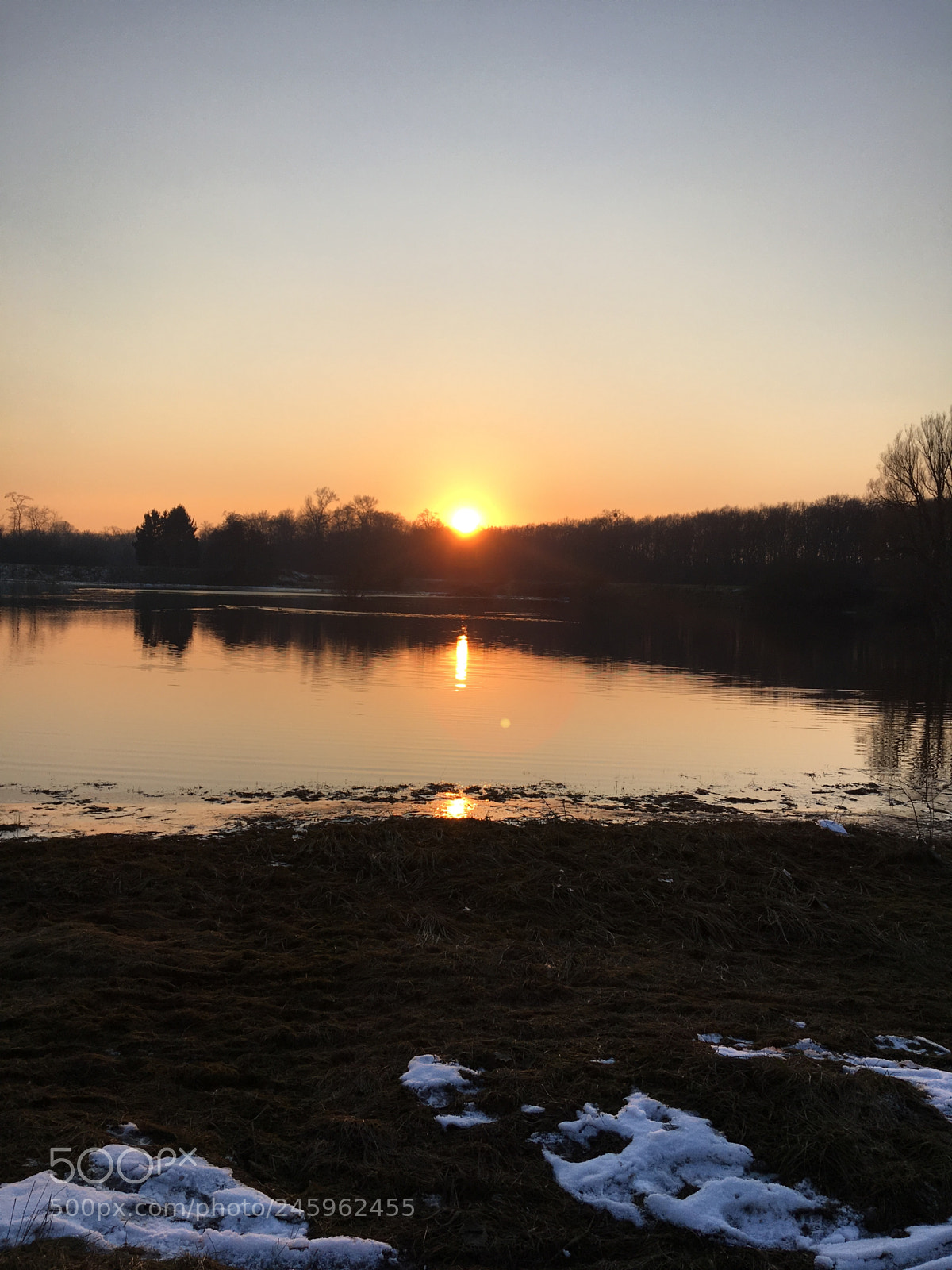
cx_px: 476
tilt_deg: -2.9
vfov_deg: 61.7
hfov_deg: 48.2
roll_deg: -1.2
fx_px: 1063
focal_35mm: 29
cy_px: 635
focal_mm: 4.15
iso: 25
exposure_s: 1/668
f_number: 2.2
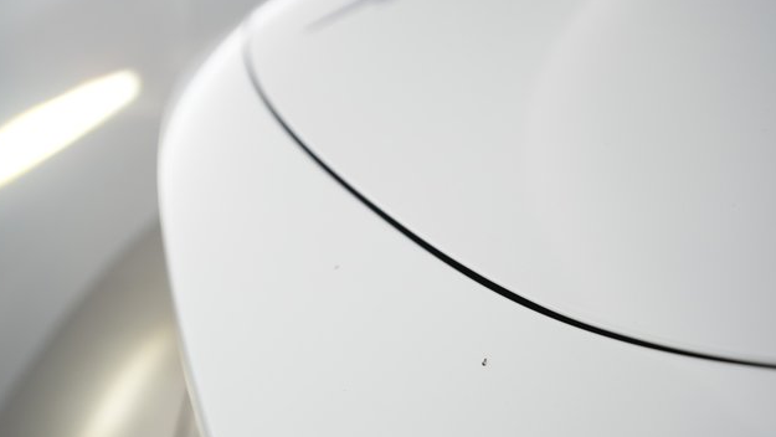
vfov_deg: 38.8
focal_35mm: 30
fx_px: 617
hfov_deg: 64.3
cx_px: 382
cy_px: 258
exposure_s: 1/100
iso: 1000
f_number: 4
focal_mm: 28
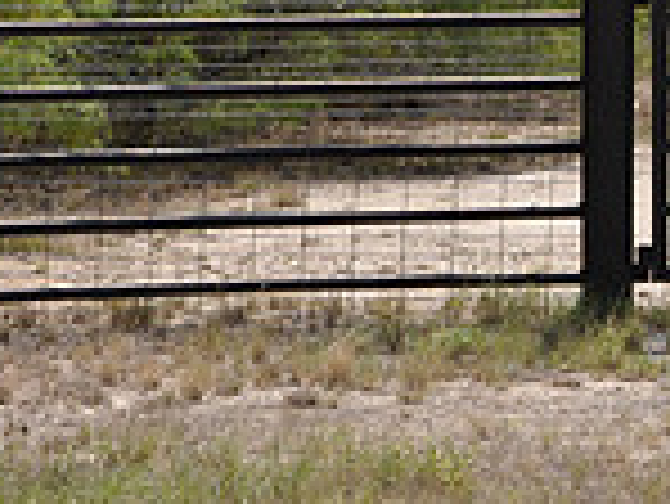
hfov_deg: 6.9
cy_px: -281
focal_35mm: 280
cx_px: 1129
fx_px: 5424
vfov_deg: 5.3
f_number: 8
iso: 200
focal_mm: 50
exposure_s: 1/250
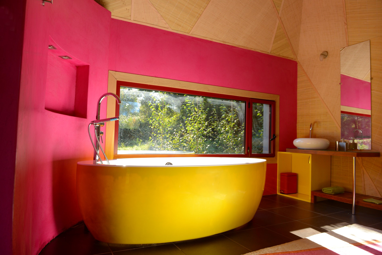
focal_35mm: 24
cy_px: 128
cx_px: 191
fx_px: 255
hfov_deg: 73.7
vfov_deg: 53.2
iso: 500
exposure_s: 1/320
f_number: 5.6
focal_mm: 24
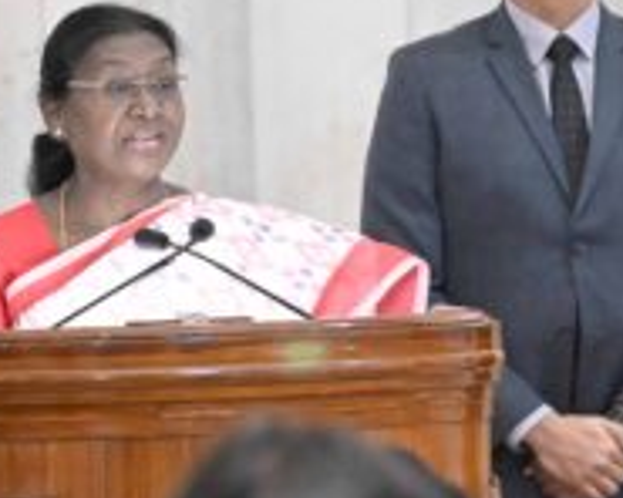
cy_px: 138
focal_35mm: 449
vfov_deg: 3.4
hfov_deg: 4.3
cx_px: -51
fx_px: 8279
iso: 6400
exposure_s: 1/100
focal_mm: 115
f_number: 4
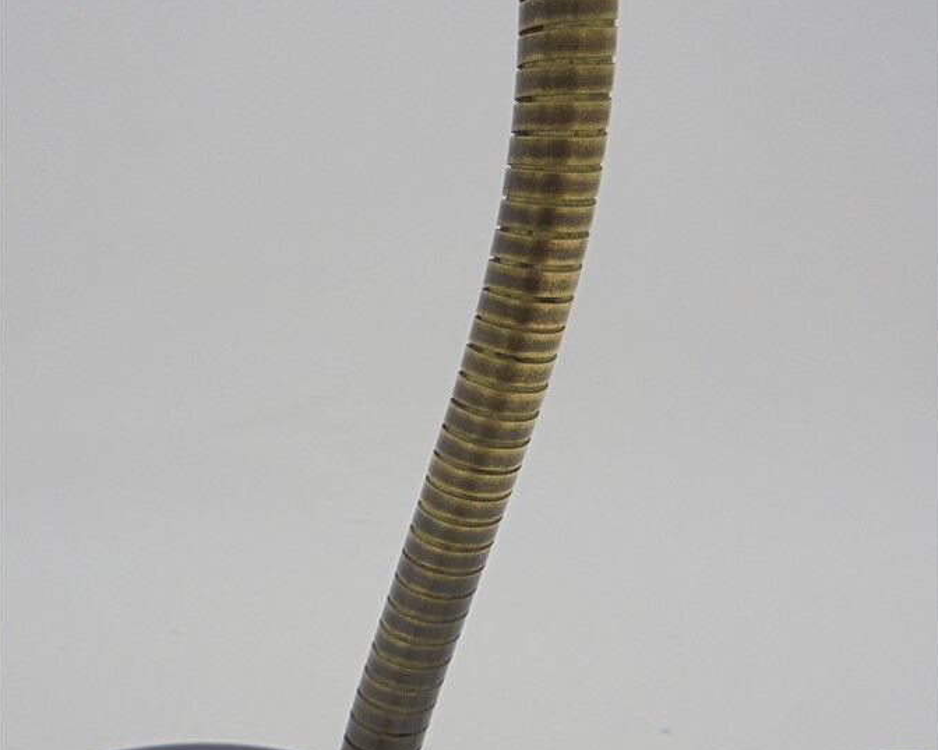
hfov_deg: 52.9
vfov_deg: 43.2
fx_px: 943
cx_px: 468
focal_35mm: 34
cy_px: 423
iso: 100
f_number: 3.5
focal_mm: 4.6
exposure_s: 1/50
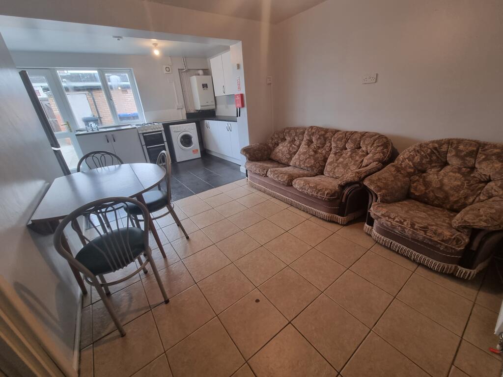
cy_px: 188
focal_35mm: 13
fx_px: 189
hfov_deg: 106.2
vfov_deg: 89.9
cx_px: 252
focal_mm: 2.2
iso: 160
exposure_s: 1/50
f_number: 2.2
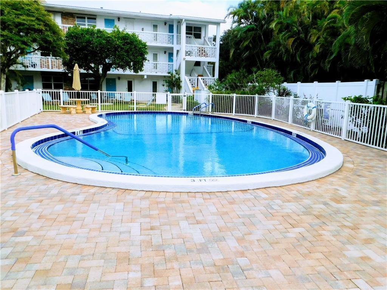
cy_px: 145
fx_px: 313
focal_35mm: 28
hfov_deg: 63.4
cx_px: 194
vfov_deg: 49.7
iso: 125
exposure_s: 1/800
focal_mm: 4.9
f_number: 3.2
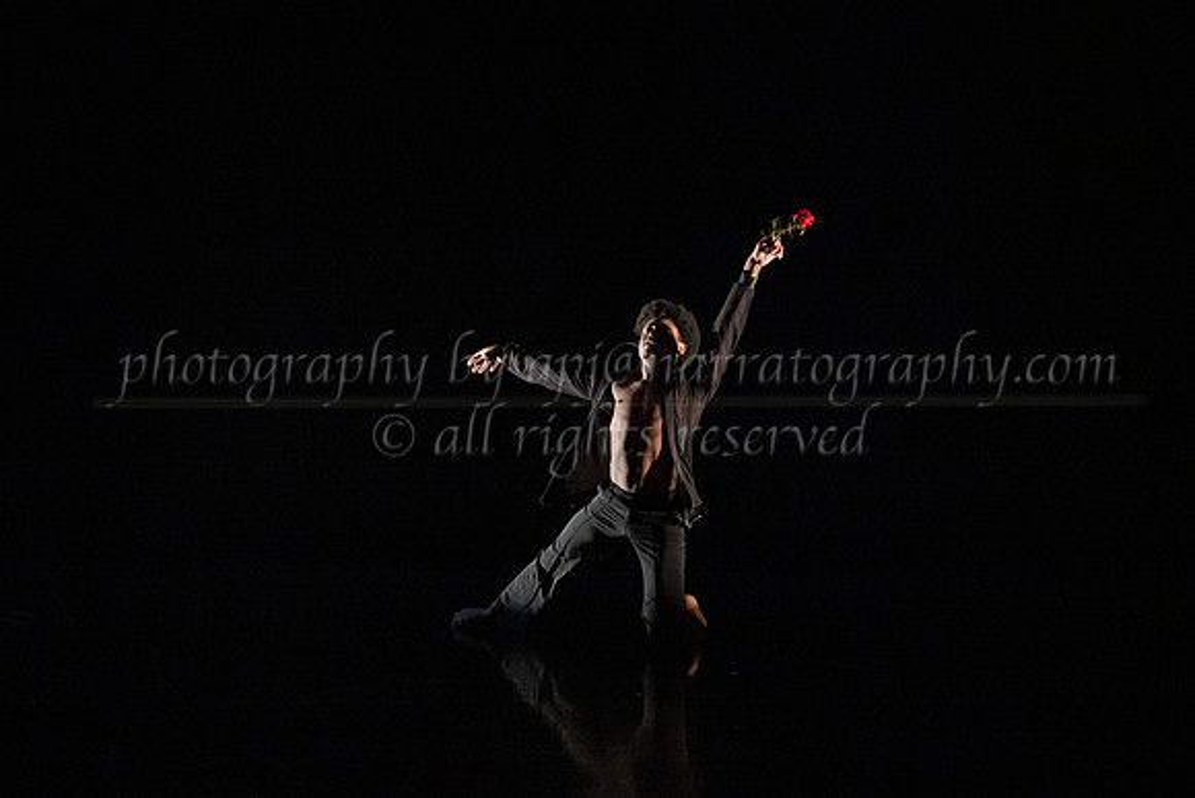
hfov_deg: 17.0
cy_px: 418
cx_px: 536
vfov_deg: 11.4
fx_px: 3995
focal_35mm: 120
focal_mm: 100
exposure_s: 1/500
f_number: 2.8
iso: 5000
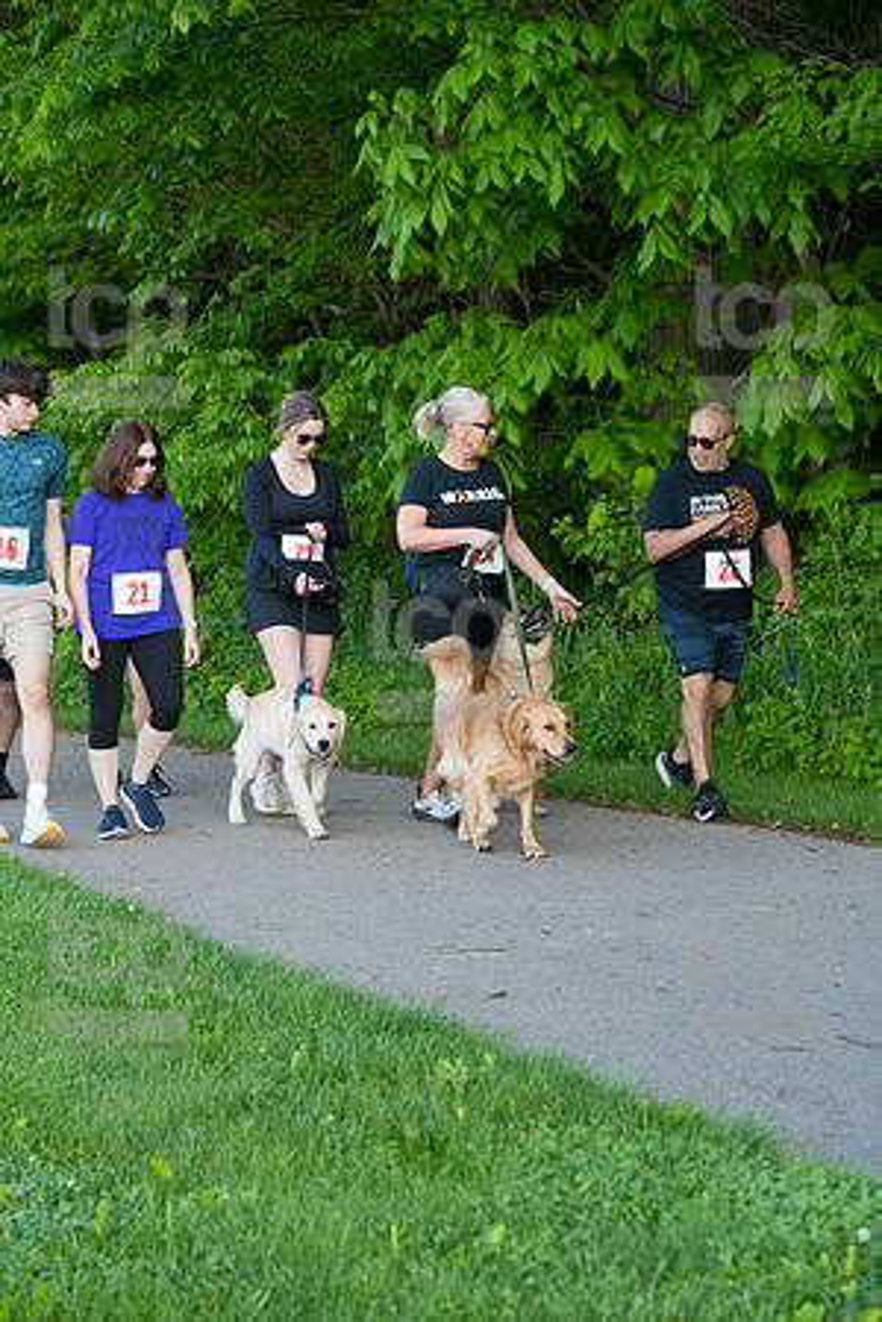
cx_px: 441
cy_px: 661
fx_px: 2866
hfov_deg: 17.5
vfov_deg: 26.0
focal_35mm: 78
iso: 4000
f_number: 5.6
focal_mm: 78
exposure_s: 1/1600
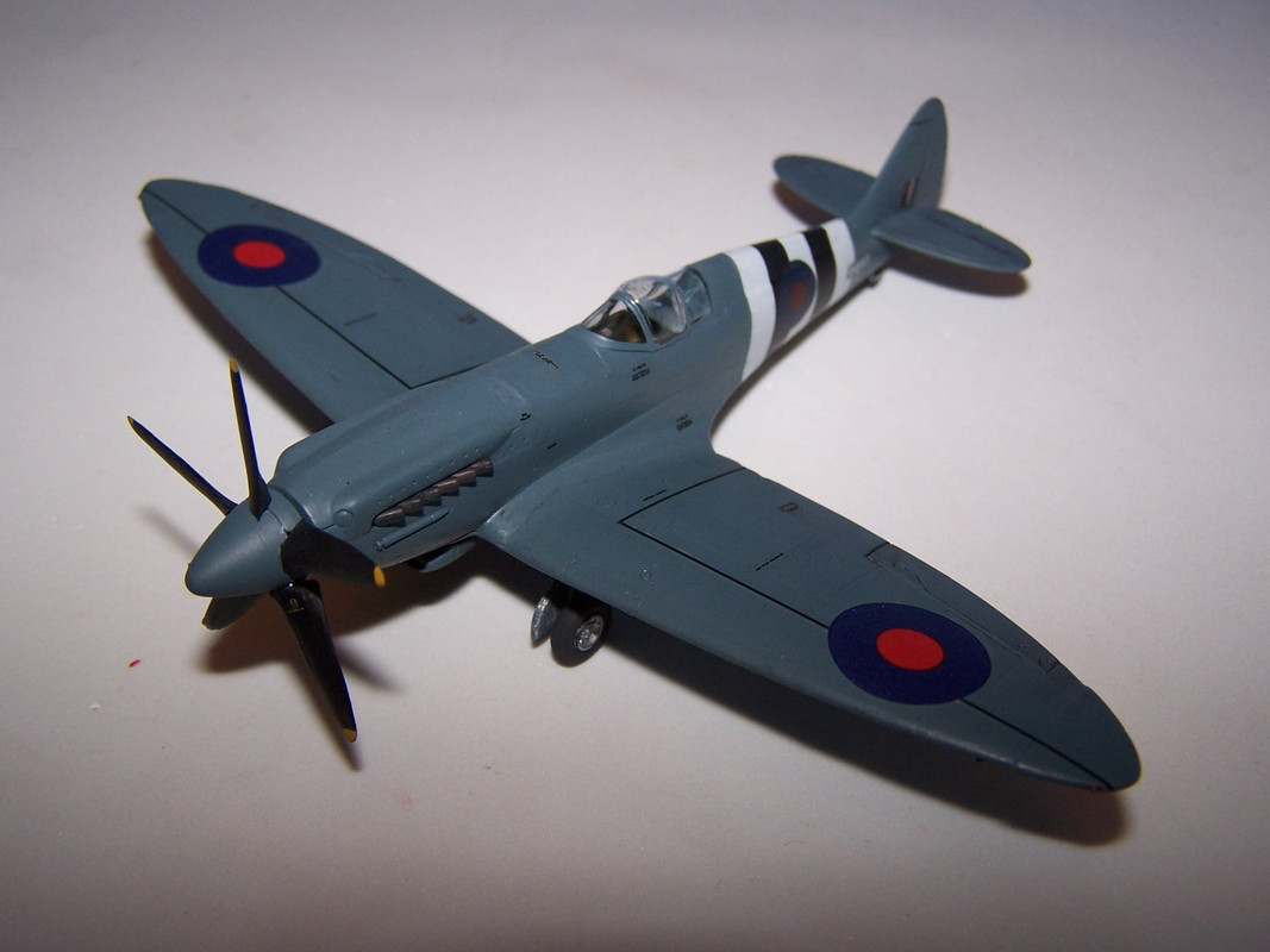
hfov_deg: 49.0
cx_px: 635
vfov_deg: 37.7
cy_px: 476
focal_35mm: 38
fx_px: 1394
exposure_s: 1/60
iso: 80
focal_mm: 6.3
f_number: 2.8
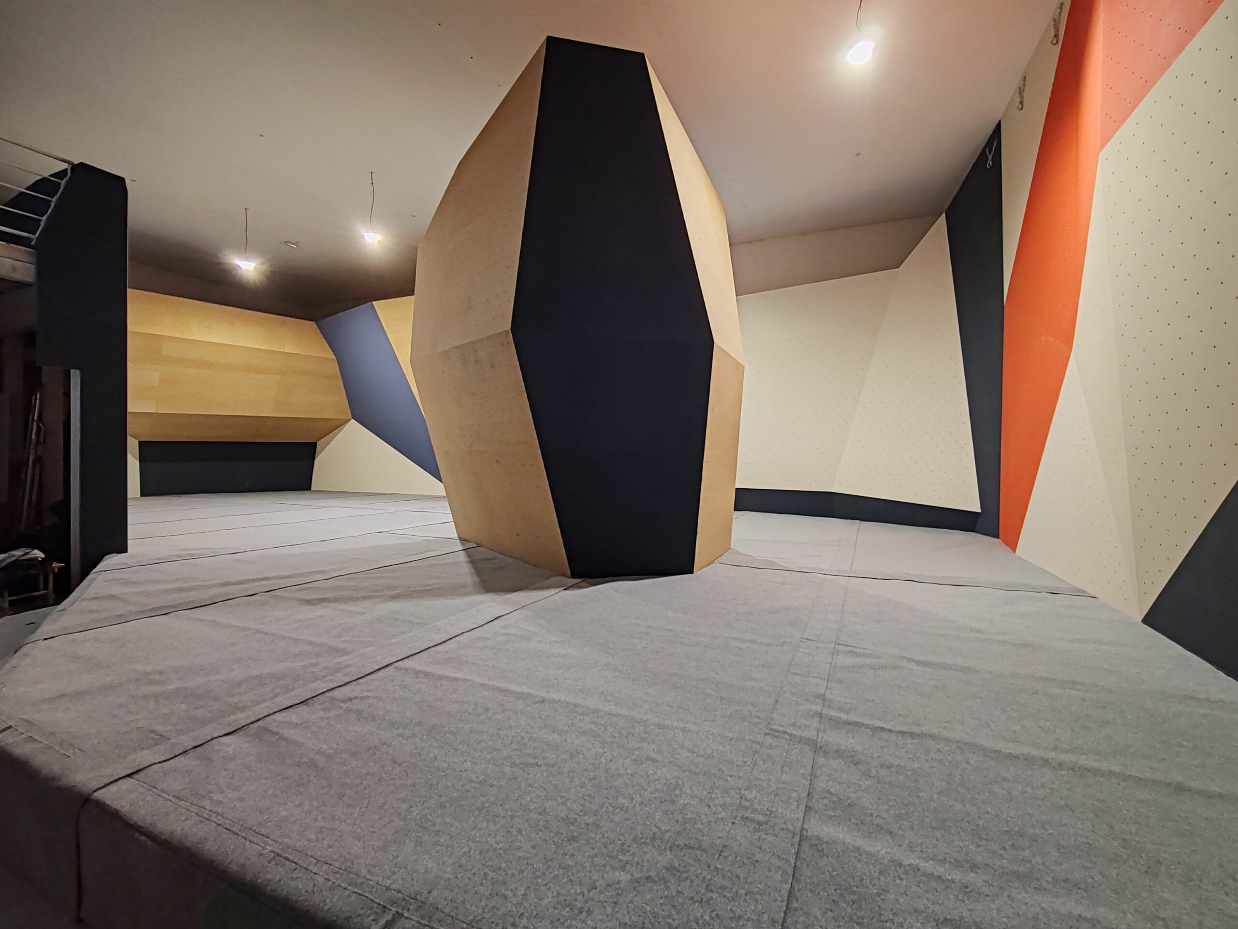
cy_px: 464
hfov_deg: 94.5
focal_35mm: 16
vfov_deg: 78.1
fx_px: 572
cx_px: 619
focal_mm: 1.96
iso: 200
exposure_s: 1/33
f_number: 2.2
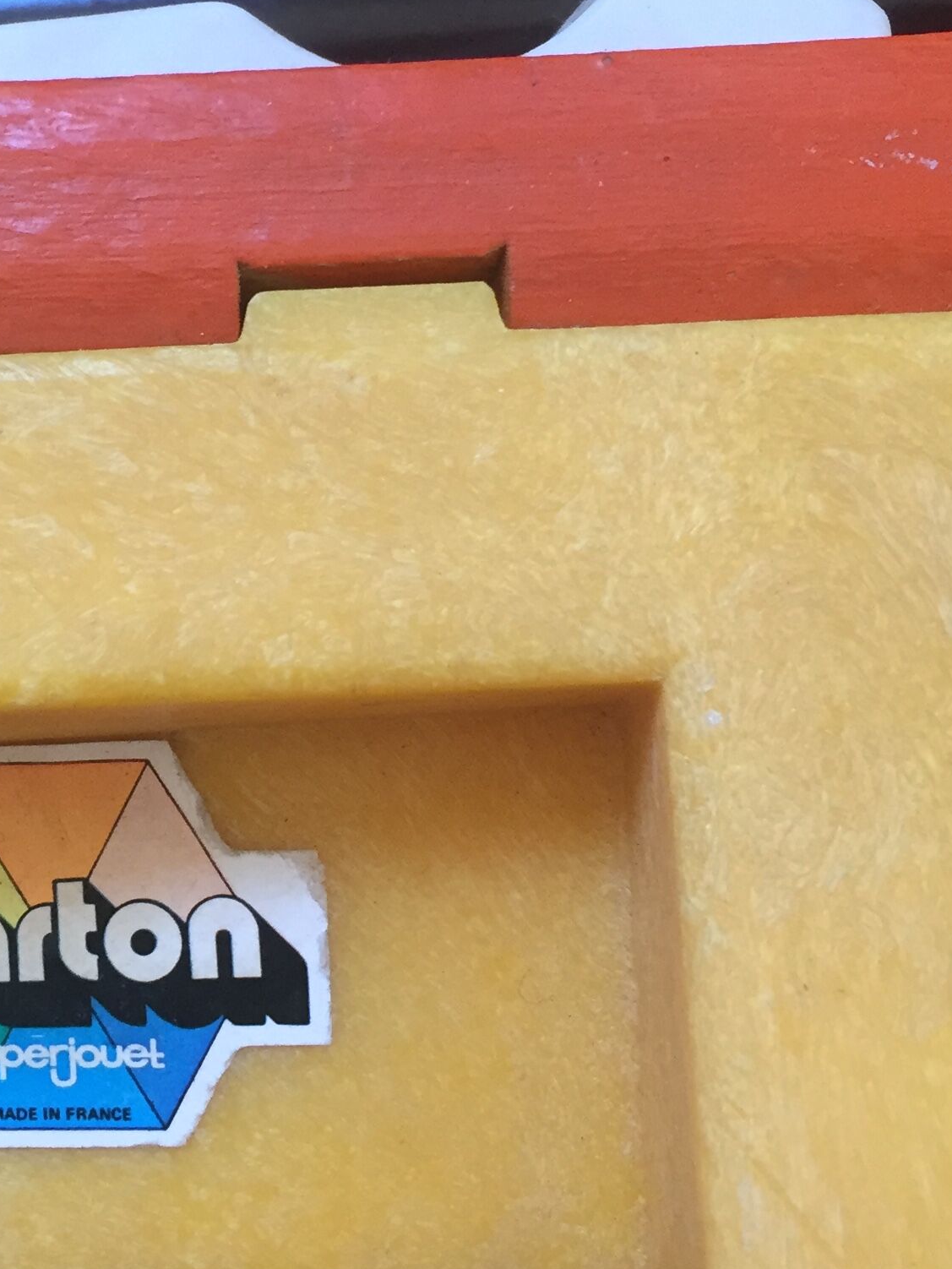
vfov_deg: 30.7
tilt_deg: -79.7
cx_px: 104
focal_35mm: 63
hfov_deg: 22.7
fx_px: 2309
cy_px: 561
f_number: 2.2
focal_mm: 4.15
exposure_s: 1/33
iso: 160
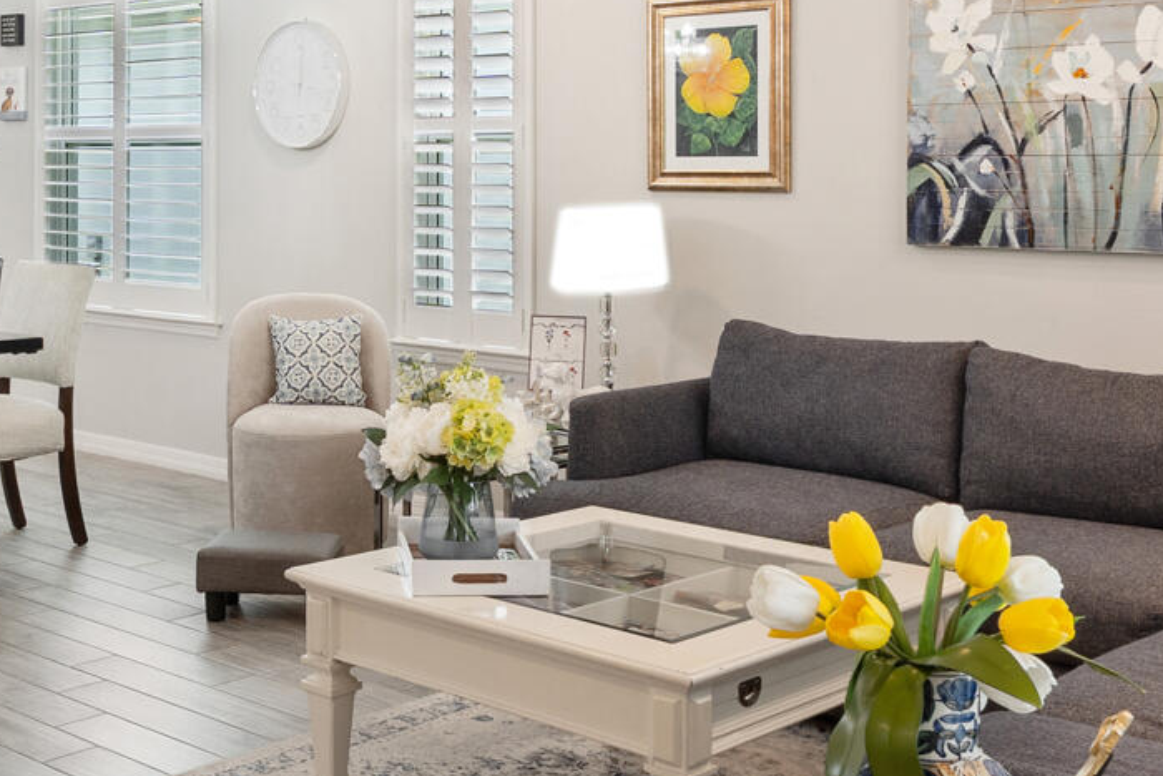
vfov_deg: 26.8
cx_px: 351
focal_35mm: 50
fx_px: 1616
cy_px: 232
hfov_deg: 38.9
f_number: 9
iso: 250
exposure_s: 1/6
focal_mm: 14
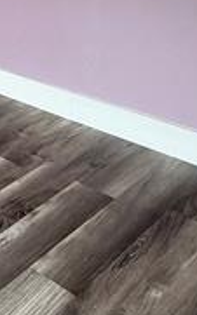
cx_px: -197
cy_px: -110
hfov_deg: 16.0
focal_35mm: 63
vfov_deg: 26.7
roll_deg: +2.1
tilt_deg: -1.5
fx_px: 542
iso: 200
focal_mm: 2.22
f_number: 2.2
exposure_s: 1/120
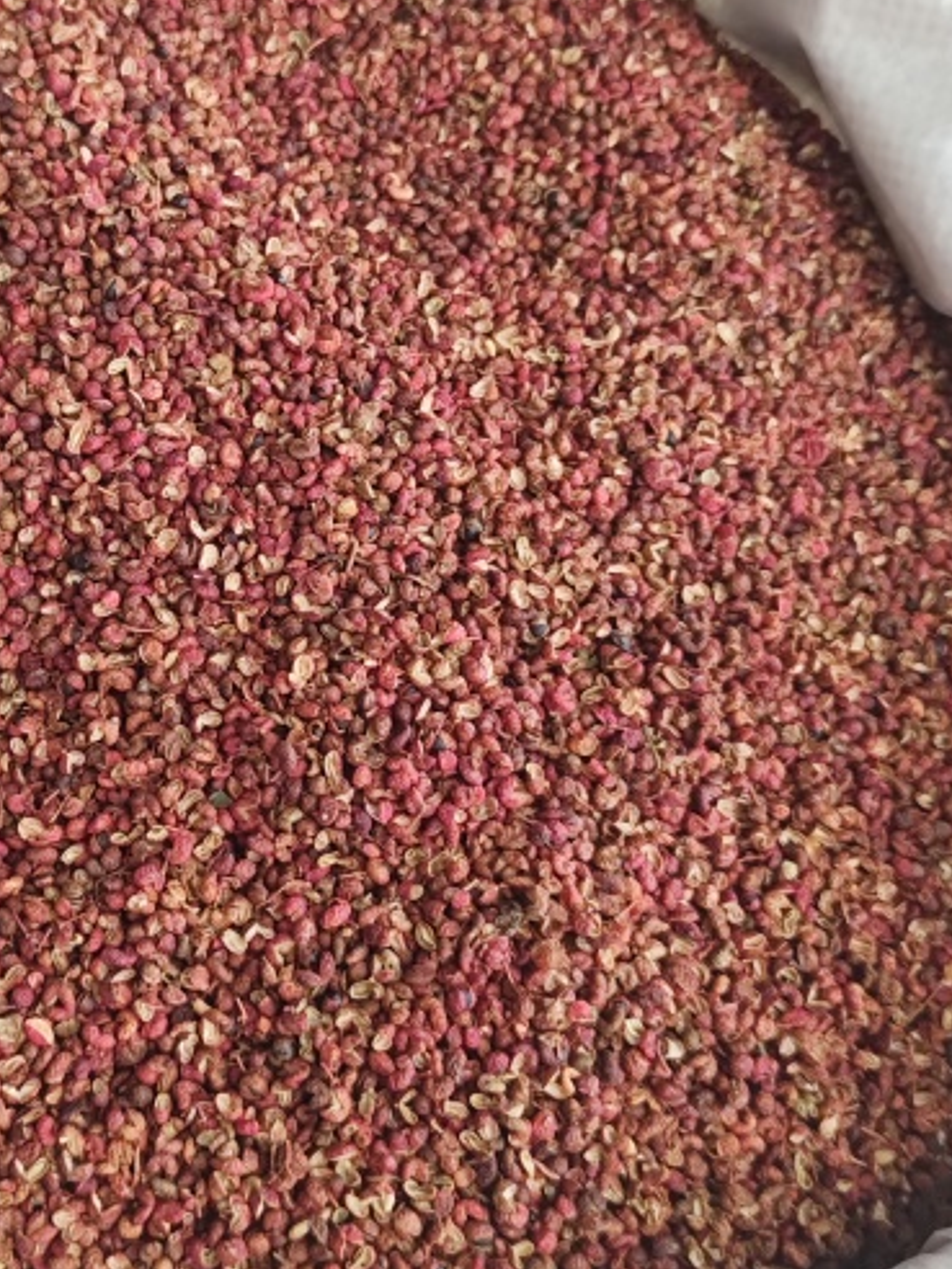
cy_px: 551
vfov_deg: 36.8
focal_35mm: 52
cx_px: 261
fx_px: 1907
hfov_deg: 27.7
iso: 506
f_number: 1.88
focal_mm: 5.56
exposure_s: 1/50
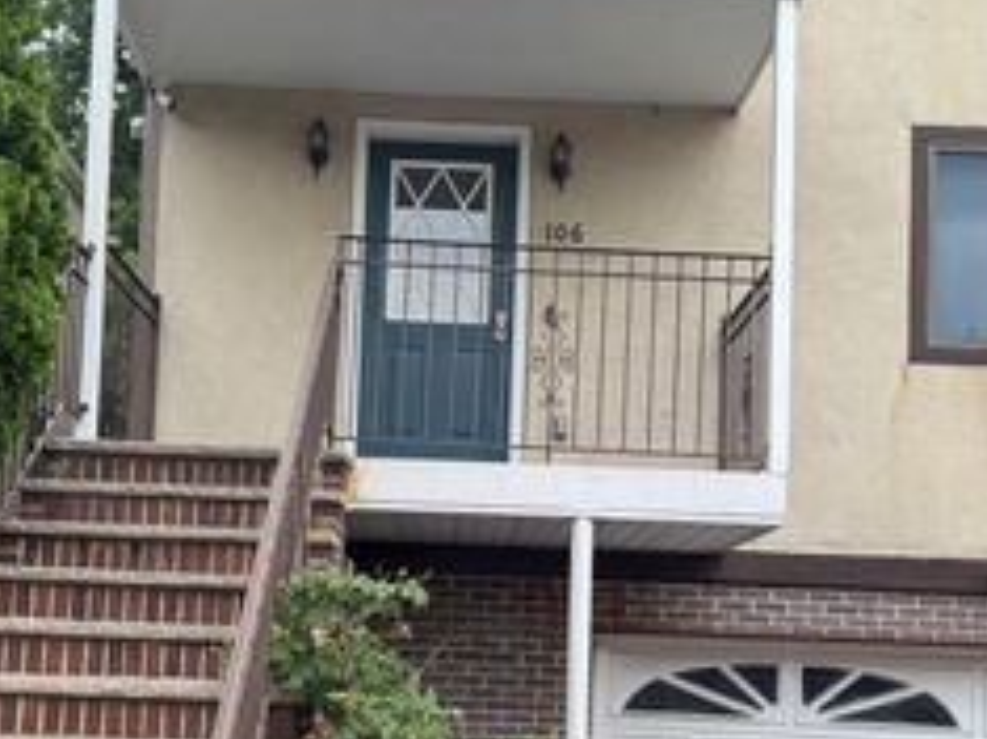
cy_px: 540
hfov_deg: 37.5
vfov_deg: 28.2
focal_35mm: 51
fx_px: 1453
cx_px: 466
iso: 80
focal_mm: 6.76
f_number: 1.78
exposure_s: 1/658
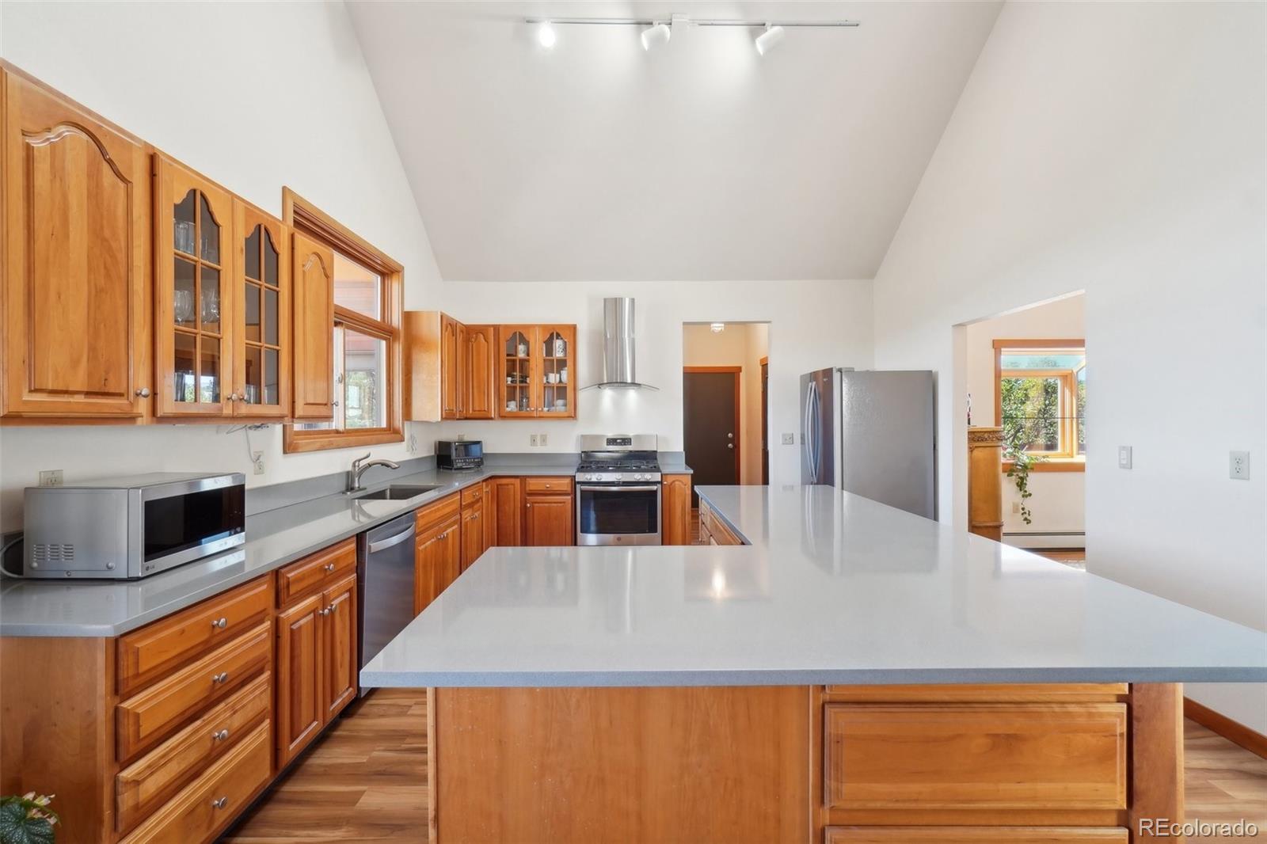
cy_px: 422
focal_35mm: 15
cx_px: 634
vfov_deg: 77.3
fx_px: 528
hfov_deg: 100.4
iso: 400
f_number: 9
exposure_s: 1/13
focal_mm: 10
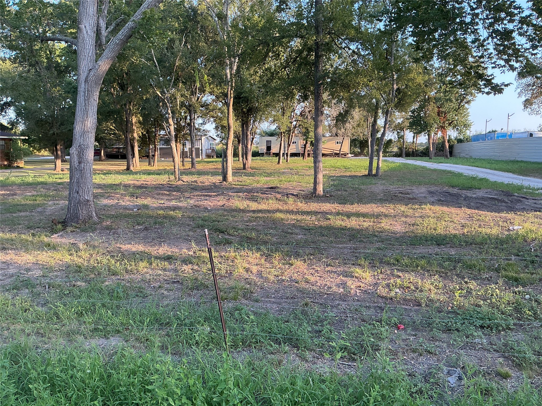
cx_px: 271
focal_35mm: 29
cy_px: 203
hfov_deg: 61.7
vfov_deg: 48.2
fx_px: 454
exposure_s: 1/163
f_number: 1.8
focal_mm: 3
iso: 32
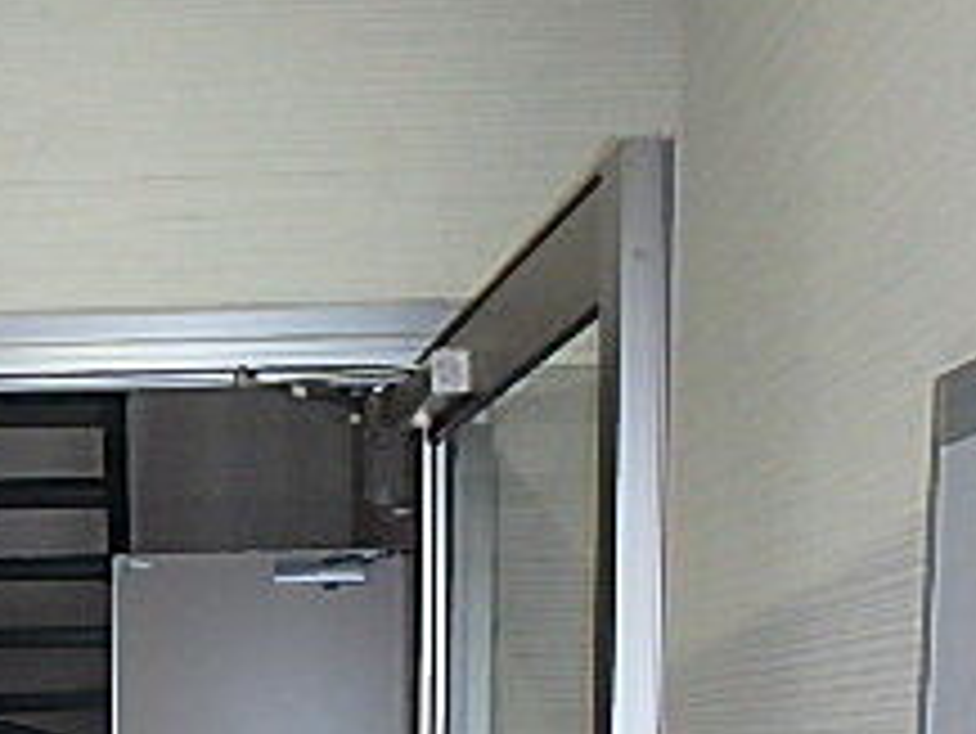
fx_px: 1749
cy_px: 1072
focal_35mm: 62
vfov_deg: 20.6
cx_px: 40
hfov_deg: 29.5
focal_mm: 3.7
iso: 400
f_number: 3.5
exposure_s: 1/30
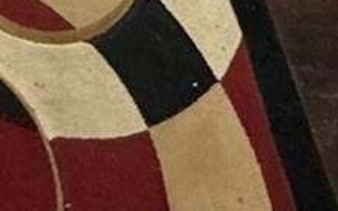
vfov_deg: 7.5
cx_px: -74
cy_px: -678
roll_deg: -0.7
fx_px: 1004
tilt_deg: -13.6
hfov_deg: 18.1
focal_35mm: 109
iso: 640
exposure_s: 1/120
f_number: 2.2
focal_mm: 2.22
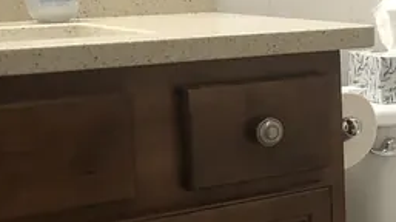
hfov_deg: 20.9
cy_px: 80
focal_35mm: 95
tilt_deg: -6.7
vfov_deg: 12.7
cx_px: 476
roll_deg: +0.7
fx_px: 997
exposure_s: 1/24
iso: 40
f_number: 1.8
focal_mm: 4
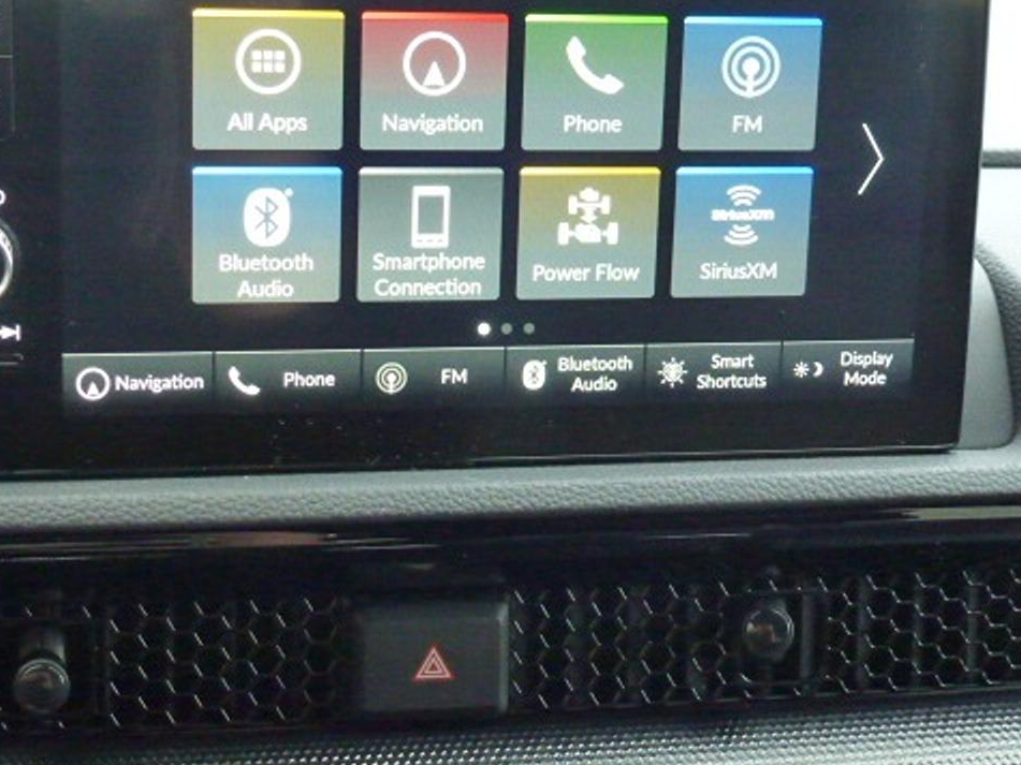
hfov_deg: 27.8
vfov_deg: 21.0
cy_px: 344
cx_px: 467
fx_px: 2064
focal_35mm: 70
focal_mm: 9.4
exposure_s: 1/30
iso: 800
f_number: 4.3
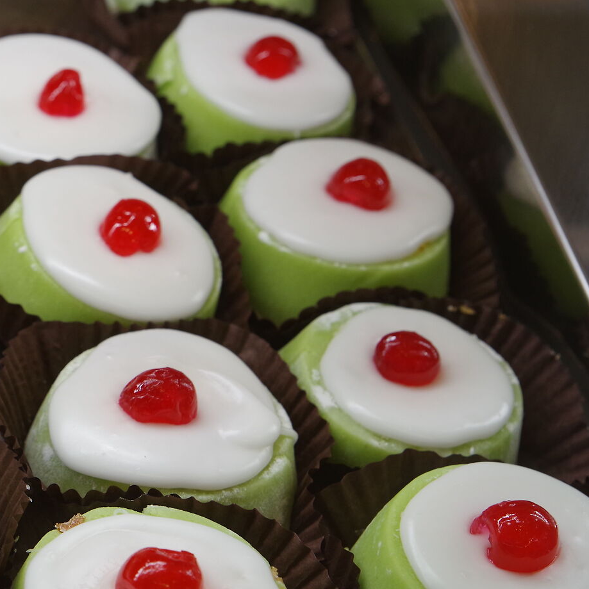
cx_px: -147
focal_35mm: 111
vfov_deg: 15.7
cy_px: 333
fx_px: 2137
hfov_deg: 15.1
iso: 800
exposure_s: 1/160
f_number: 5
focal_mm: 50
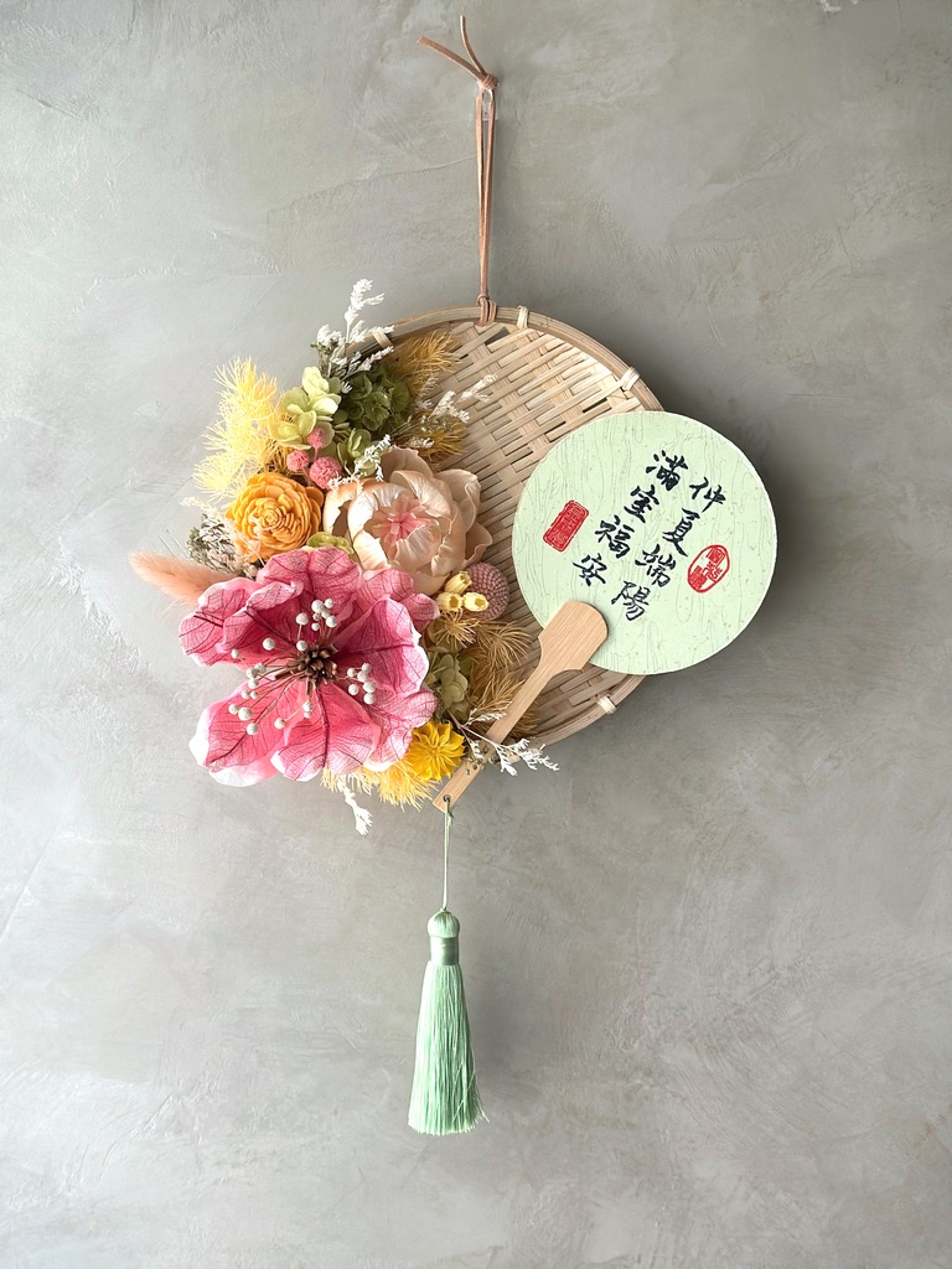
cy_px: 634
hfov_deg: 30.3
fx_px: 1760
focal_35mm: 48
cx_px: 476
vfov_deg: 39.7
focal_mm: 6.86
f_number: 1.78
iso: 250
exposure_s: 1/60
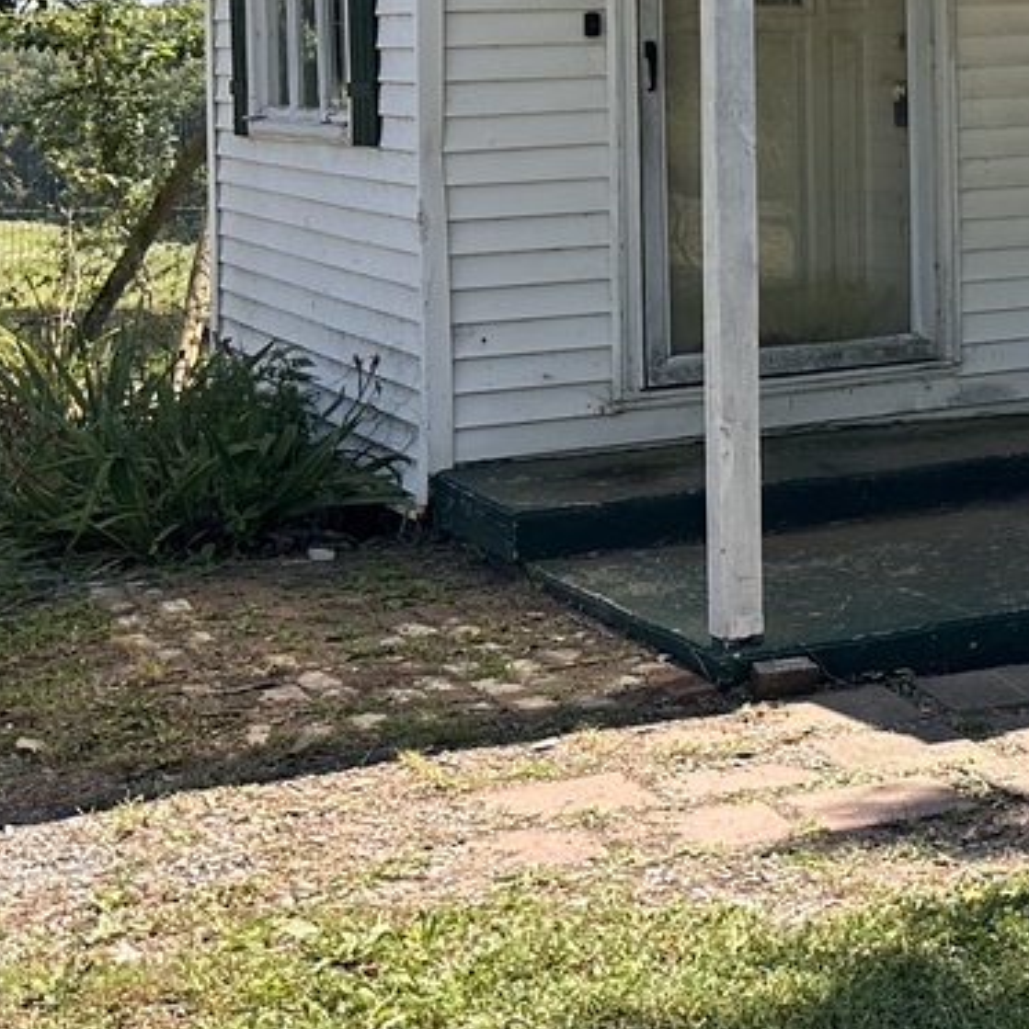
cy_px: 69
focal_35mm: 82
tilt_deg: -0.6
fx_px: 2758
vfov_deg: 20.6
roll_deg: +1.3
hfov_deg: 17.2
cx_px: 1868
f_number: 1.78
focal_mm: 6.86
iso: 80
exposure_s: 1/1916
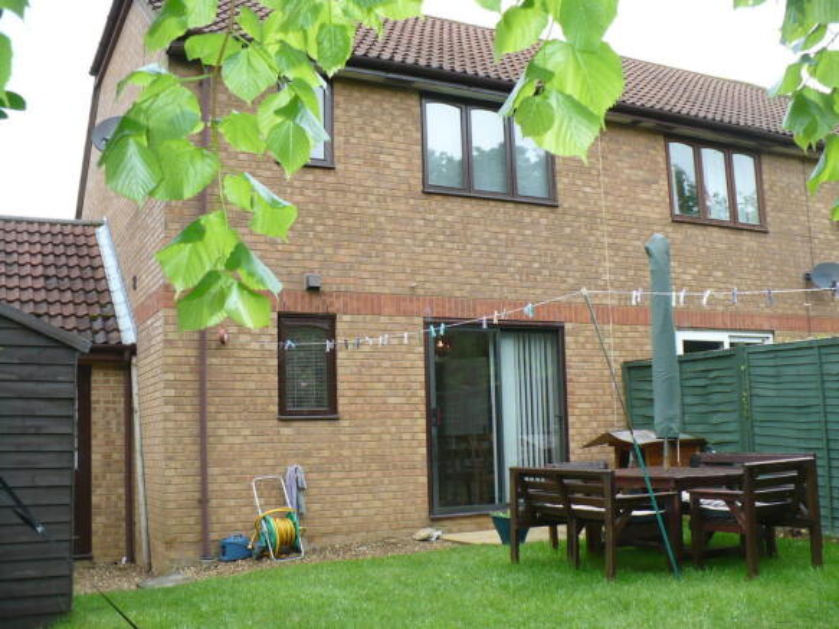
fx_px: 897
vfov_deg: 38.7
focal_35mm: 37
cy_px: 314
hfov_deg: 50.1
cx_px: 420
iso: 200
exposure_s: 1/320
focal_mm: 6.1
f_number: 2.8
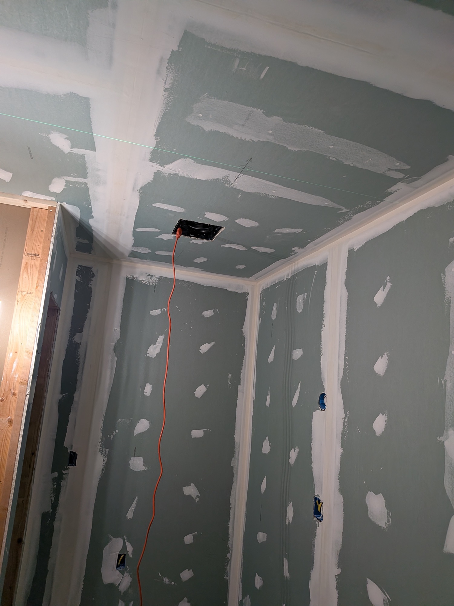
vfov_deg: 71.6
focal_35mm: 24
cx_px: 227
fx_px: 420
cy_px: 303
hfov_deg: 56.8
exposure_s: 1/120
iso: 105
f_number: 1.7
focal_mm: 4.53
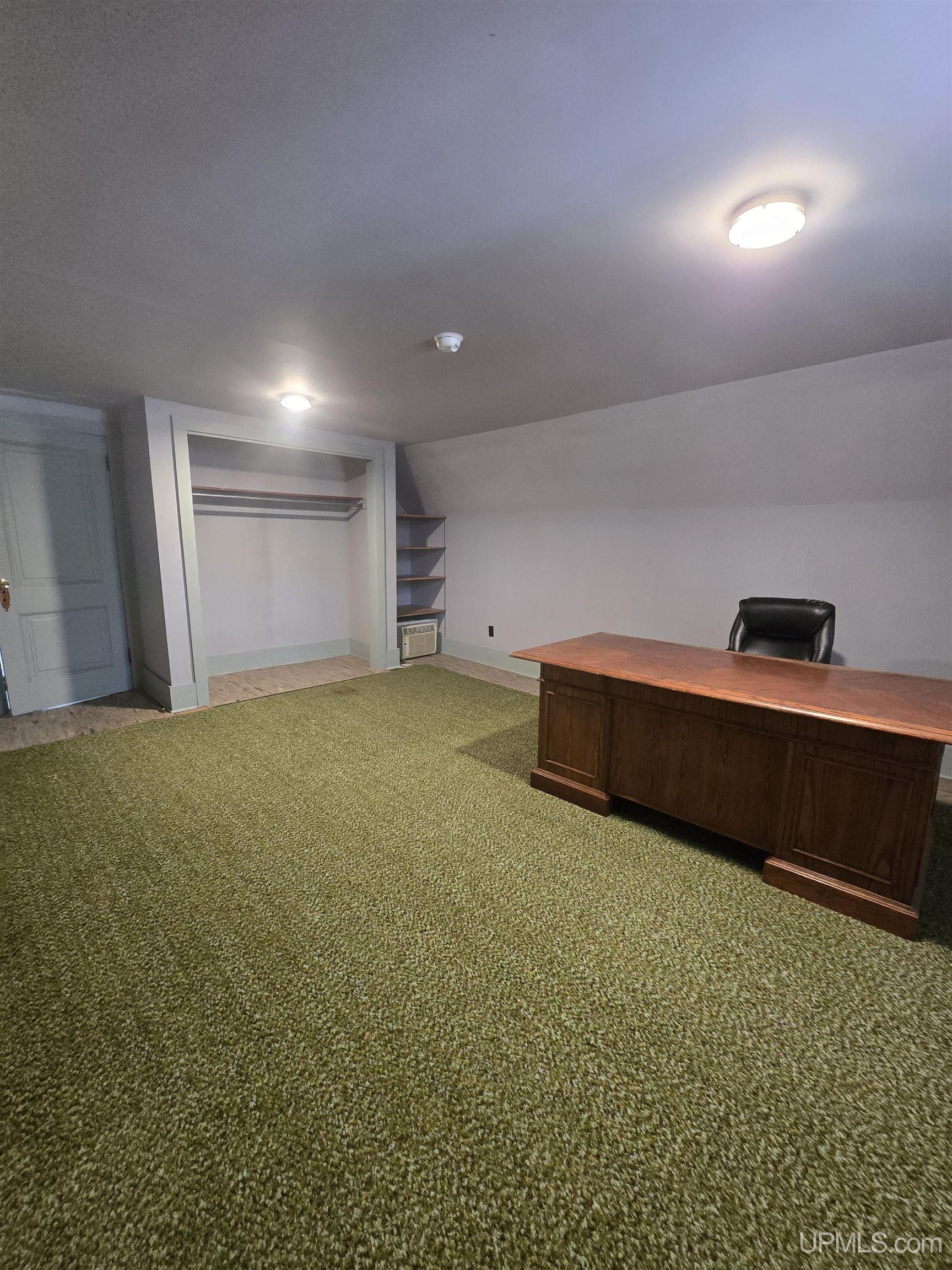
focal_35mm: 13
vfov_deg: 106.2
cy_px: 635
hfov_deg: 89.9
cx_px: 476
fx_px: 477
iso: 800
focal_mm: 2.2
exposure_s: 1/60
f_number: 2.2
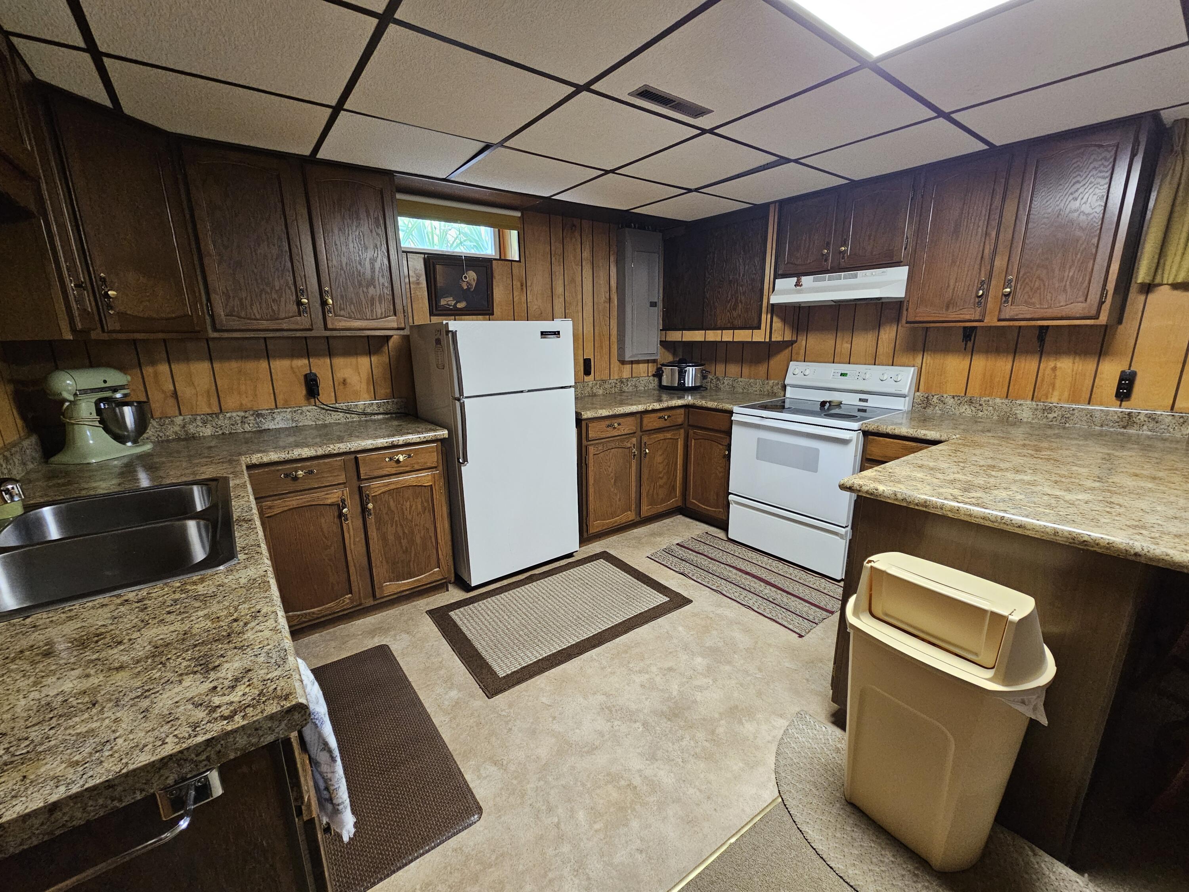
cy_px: 446
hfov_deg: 106.2
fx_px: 447
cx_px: 594
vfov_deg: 89.9
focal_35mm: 13
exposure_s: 1/40
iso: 400
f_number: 2.2
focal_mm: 2.2
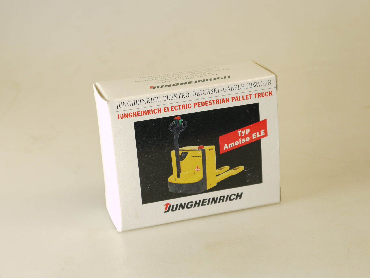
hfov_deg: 24.7
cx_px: 185
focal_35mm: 79
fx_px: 844
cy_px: 139
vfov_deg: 18.7
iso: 100
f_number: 5.6
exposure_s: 1/20
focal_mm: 28
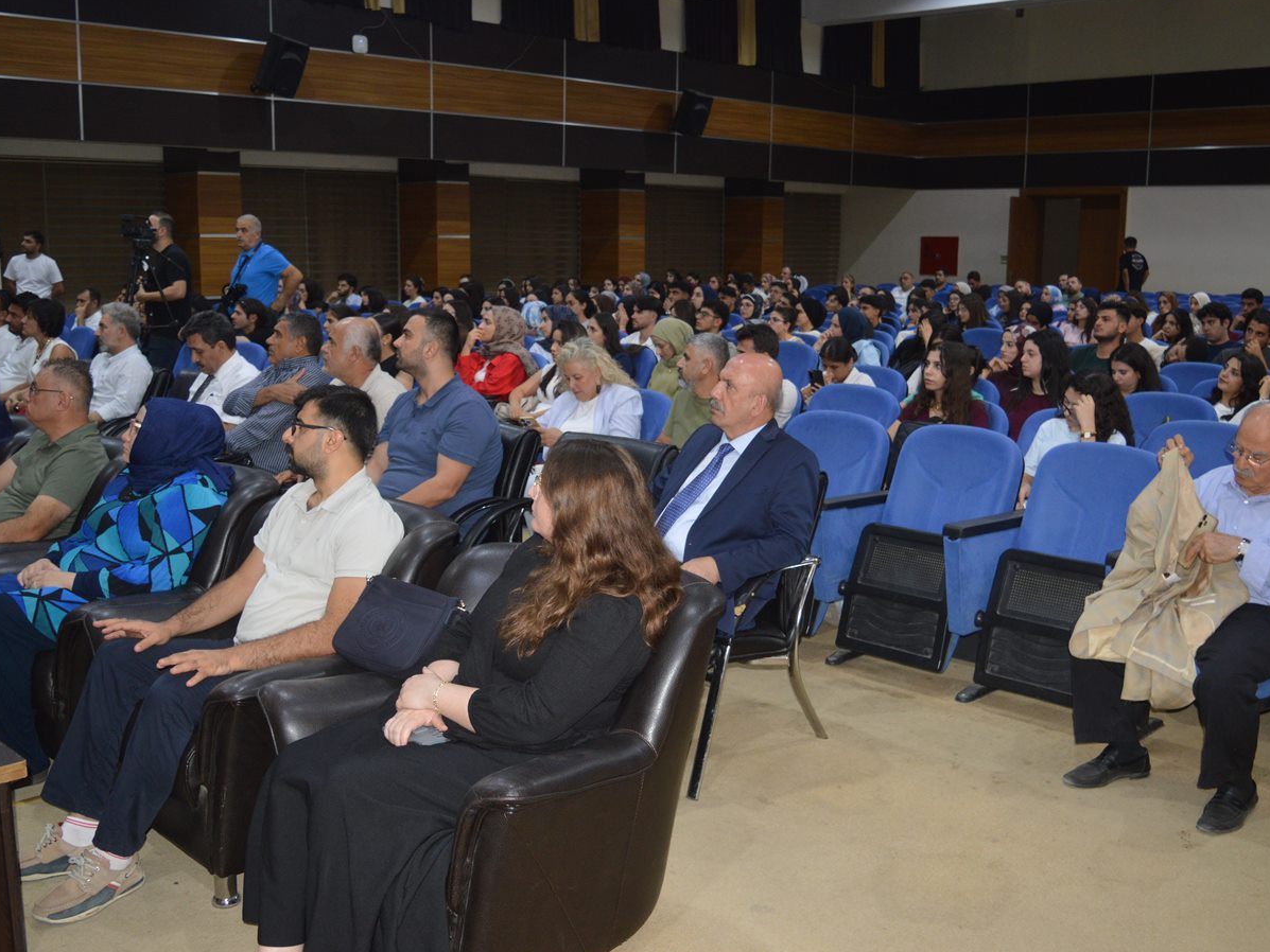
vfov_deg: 41.2
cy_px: 476
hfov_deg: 53.2
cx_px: 630
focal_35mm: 35
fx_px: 1268
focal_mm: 21
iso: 720
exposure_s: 1/60
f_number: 3.8
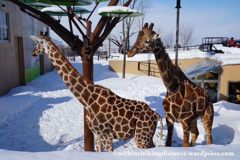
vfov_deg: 39.9
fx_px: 220
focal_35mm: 33
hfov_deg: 57.3
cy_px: 80
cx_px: 120
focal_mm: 22
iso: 200
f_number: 13
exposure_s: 1/500
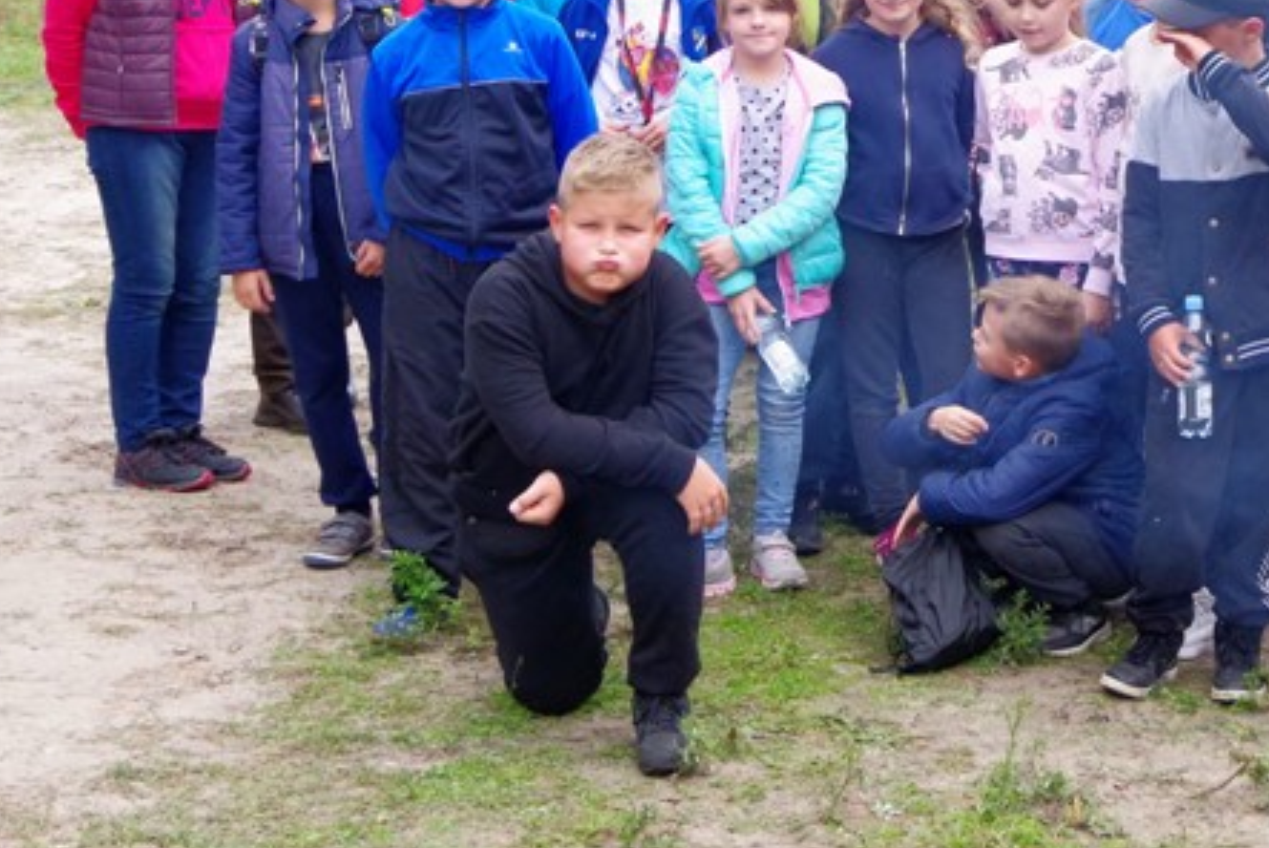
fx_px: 3421
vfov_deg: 13.8
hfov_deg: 20.3
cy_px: -70
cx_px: 1283
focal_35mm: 97
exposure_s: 1/500
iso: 1600
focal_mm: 28
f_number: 9
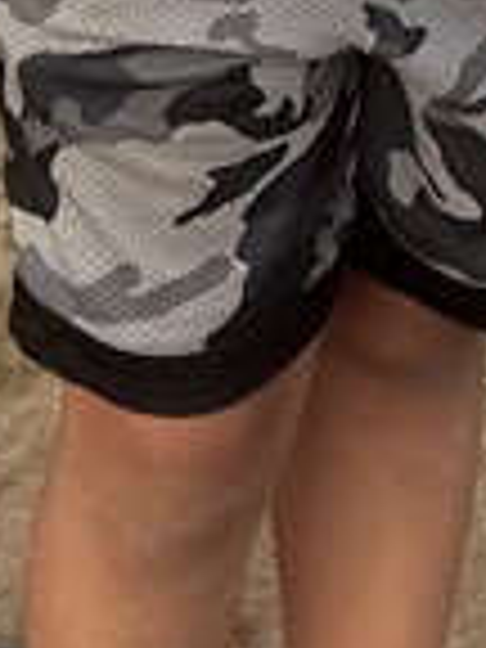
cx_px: 513
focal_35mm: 171
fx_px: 3201
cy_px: -1314
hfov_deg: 8.6
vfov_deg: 9.2
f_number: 1.78
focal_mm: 6.86
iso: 80
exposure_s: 1/597
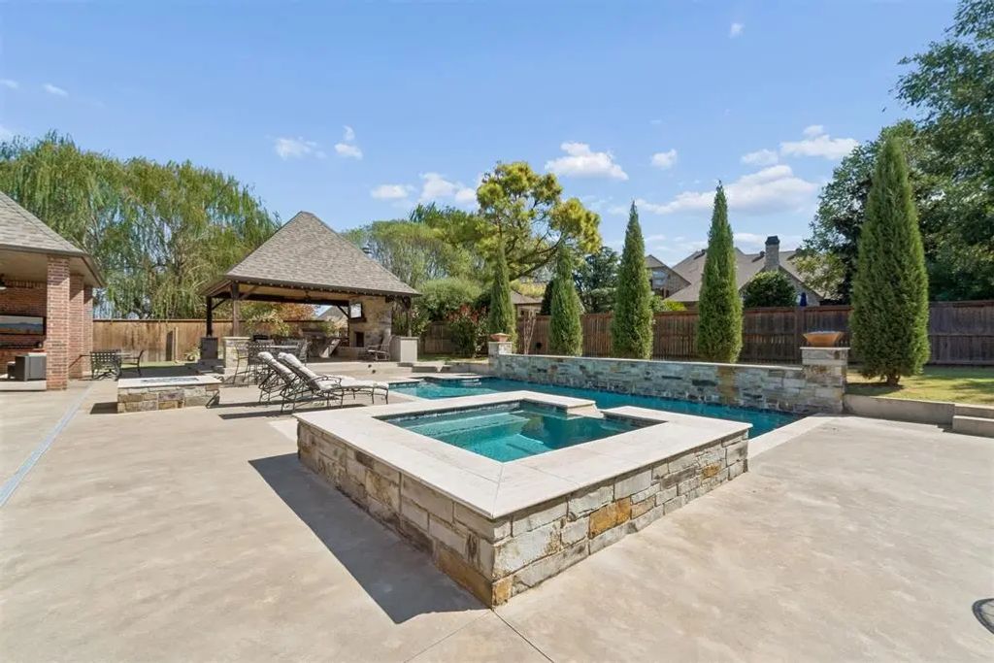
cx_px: 497
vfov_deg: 77.3
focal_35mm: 15
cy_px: 332
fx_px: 414
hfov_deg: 100.4
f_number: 22
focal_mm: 10
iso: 200
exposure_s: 1/160
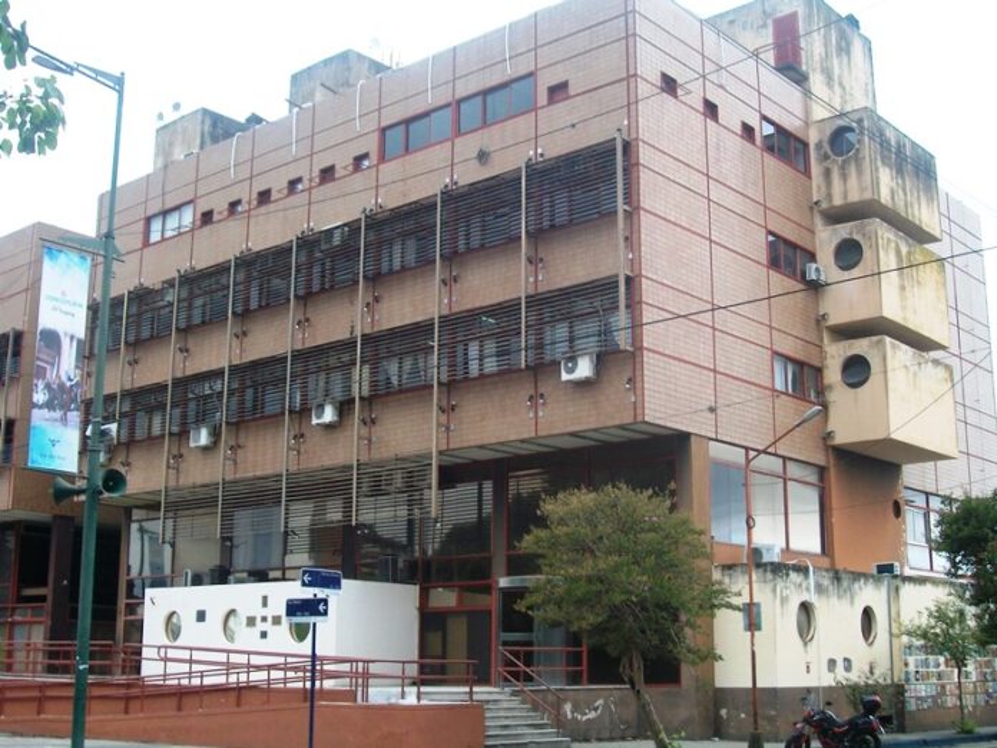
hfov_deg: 42.1
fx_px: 1296
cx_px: 498
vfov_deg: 32.2
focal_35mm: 45
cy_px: 374
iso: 80
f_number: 3
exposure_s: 1/100
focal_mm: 7.6
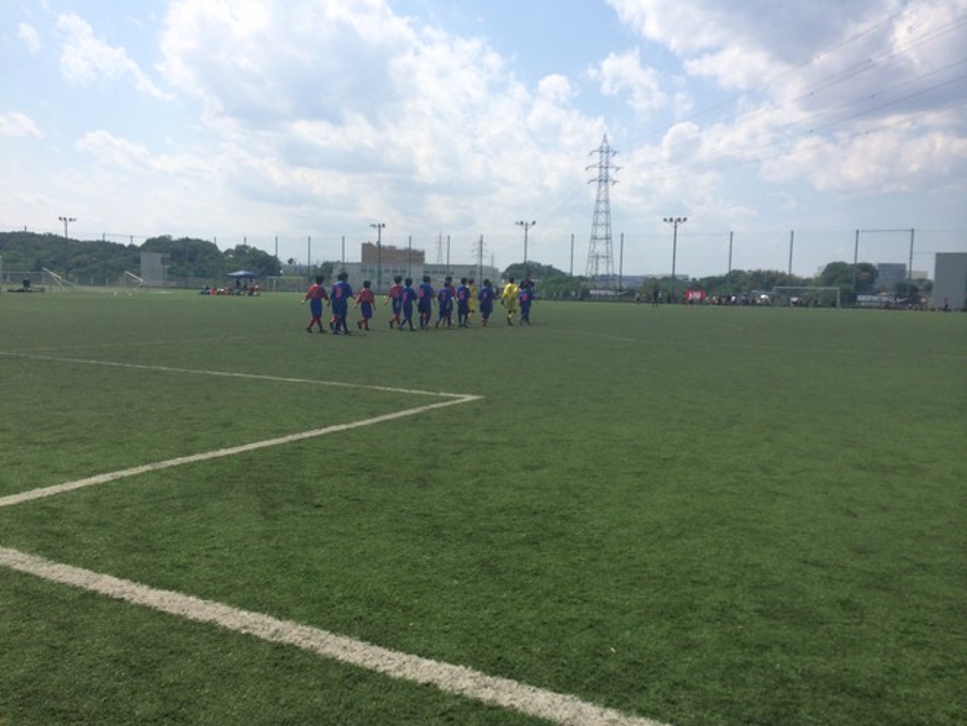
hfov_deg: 59.9
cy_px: 363
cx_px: 484
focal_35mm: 30
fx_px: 838
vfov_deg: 46.8
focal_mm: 4.12
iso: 40
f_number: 2.2
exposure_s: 1/3731
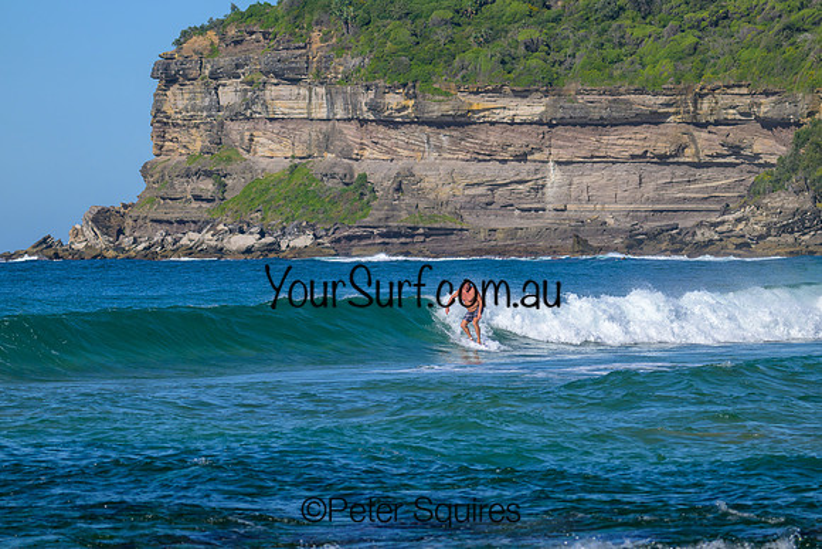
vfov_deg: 6.9
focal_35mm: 200
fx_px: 4568
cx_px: 411
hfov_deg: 10.3
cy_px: 274
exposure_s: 1/2000
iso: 320
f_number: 9
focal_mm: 200
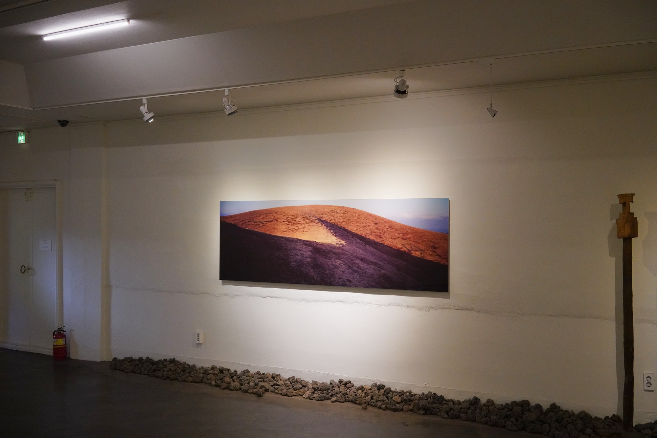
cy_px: 219
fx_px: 639
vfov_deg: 37.9
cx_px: 328
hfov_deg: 54.4
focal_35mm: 35
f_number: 10
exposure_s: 1/100
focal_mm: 35
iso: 6400
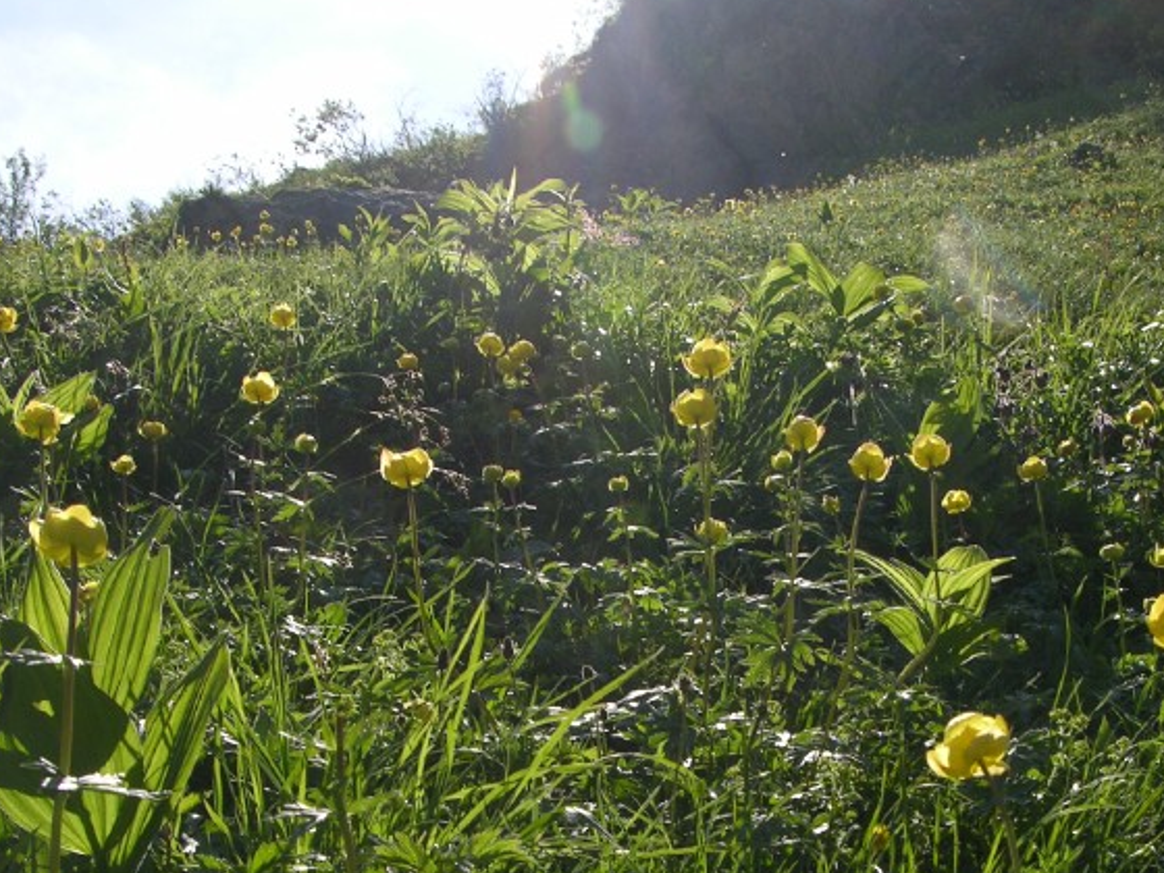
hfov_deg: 30.2
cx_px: 705
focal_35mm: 64
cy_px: 767
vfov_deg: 22.4
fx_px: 2152
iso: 50
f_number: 6.3
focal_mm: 8.9
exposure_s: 1/244
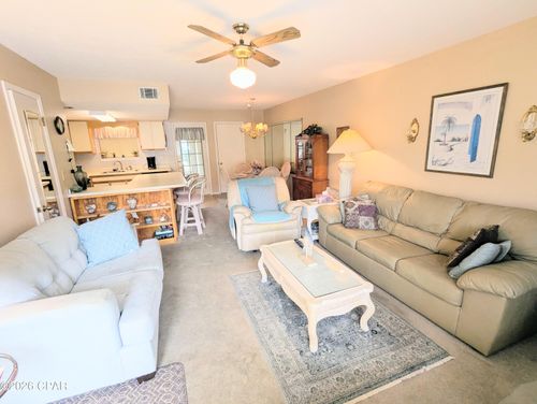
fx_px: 248
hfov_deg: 94.4
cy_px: 202
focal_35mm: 16
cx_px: 268
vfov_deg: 78.2
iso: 72
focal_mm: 2.35
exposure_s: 1/60
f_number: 2.2
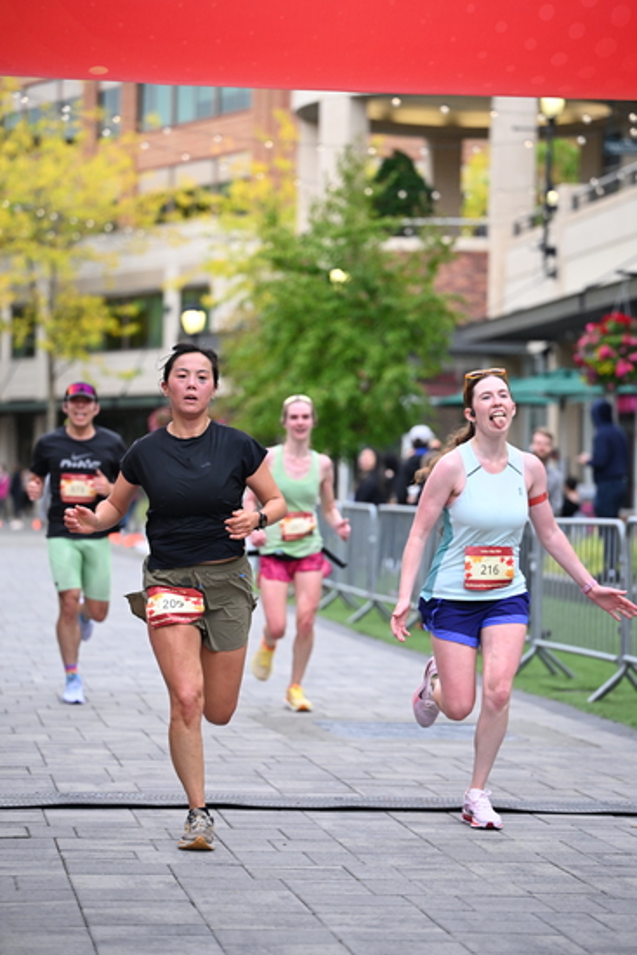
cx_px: 318
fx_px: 2705
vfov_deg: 20.0
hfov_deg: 13.4
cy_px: 478
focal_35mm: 102
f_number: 2.8
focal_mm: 102
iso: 1000
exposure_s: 1/1600
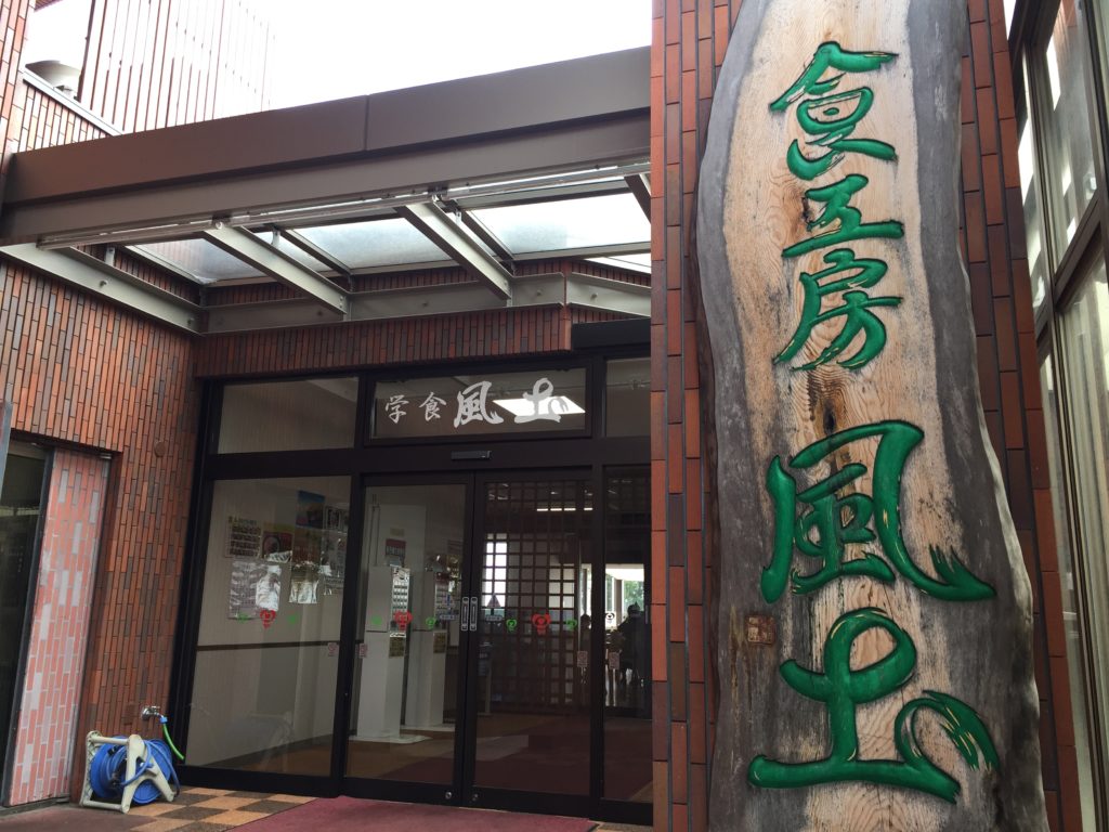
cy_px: 416
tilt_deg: +13.6
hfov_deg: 61.7
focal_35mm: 29
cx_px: 554
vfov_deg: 48.2
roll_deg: -3.4
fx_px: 929
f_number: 2.2
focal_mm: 4.15
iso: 40
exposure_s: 1/120
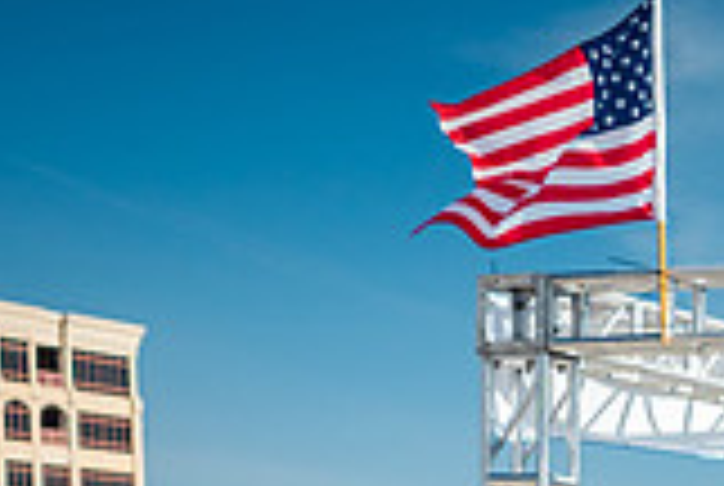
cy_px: 660
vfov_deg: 6.8
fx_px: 4070
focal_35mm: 202
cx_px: 961
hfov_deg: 10.0
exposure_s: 1/4000
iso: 360
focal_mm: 48
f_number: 2.8
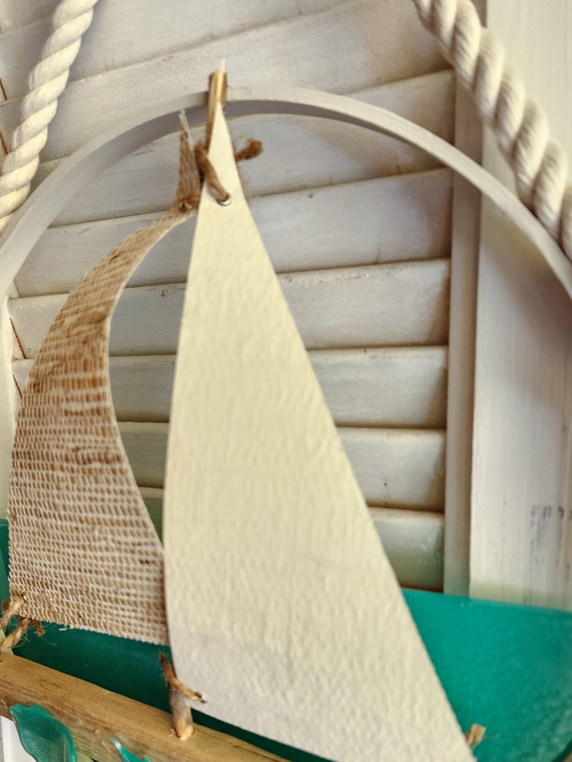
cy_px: 472
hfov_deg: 45.3
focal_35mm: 31
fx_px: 683
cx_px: 247
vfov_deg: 57.7
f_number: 1.8
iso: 200
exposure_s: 1/180
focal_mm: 5.4
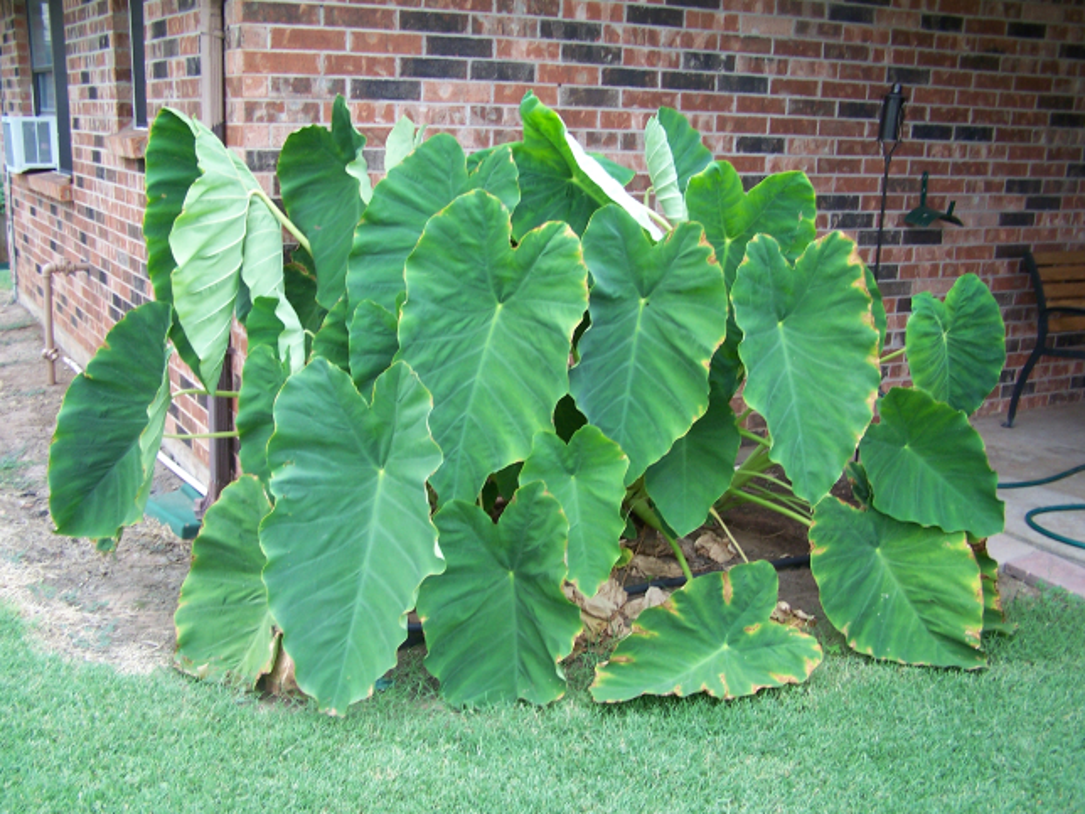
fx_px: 1191
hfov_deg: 49.0
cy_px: 407
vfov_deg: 37.7
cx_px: 542
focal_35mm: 38
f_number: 2.8
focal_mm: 6.3
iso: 80
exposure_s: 1/125
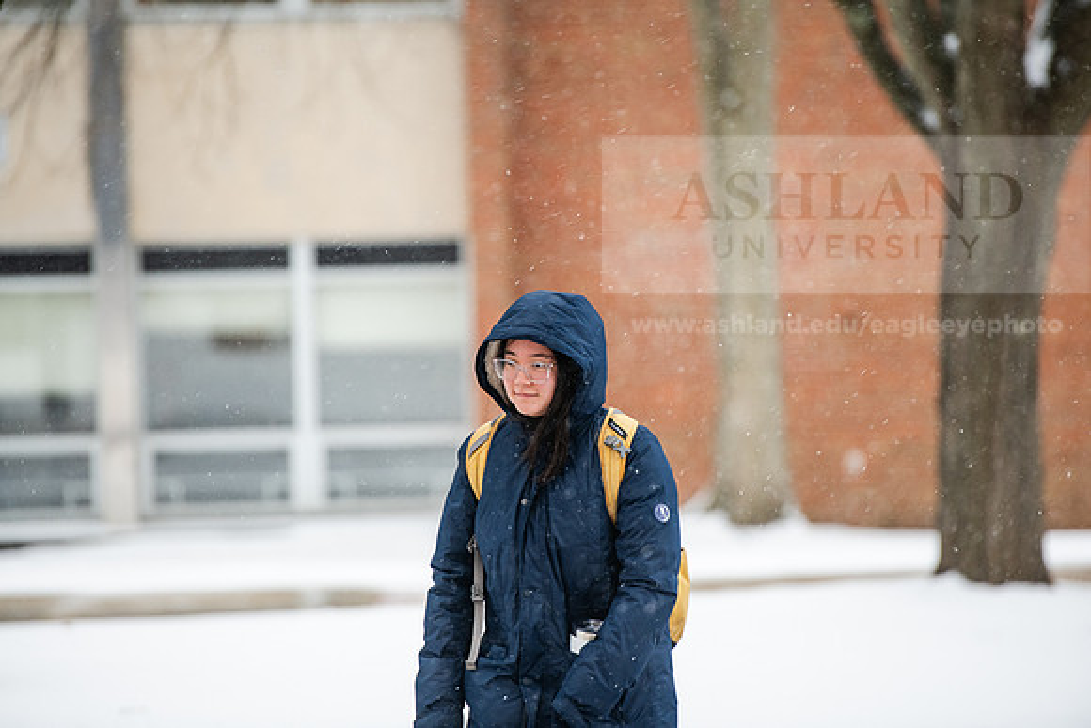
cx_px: 546
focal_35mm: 200
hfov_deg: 10.3
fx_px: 6062
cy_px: 364
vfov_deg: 6.9
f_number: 3.5
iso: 400
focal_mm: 200
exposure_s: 1/250
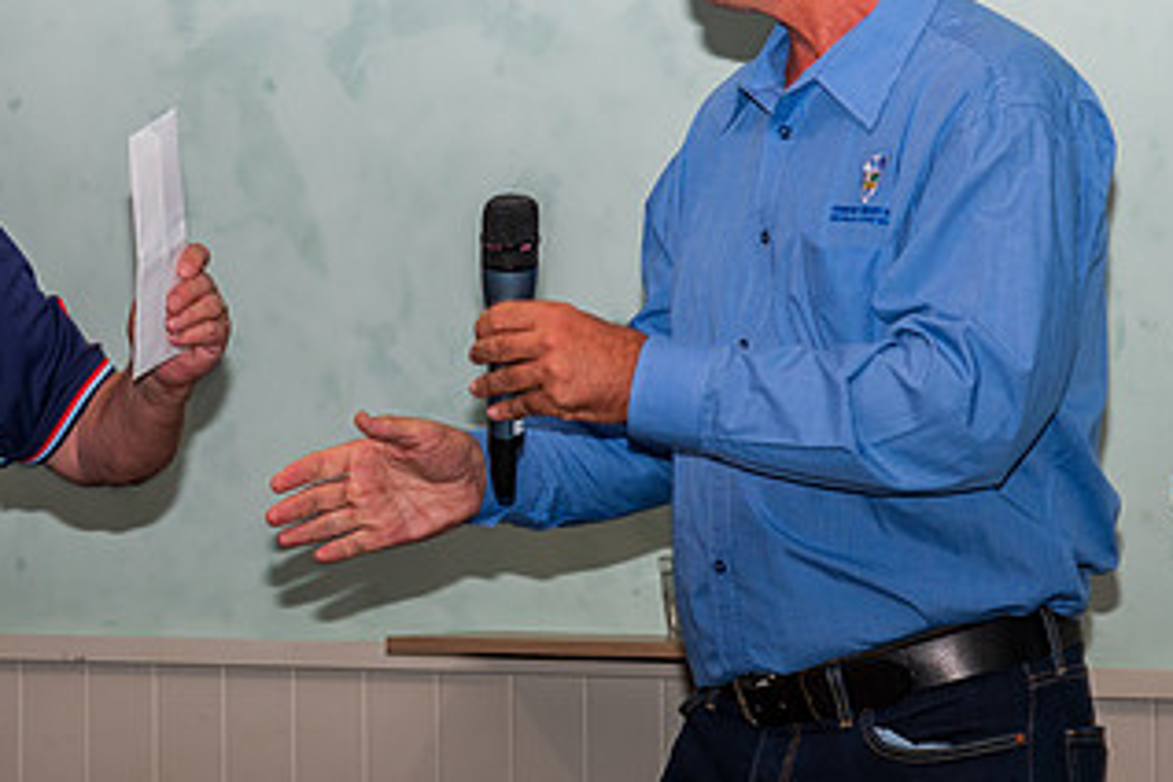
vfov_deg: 7.7
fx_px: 5832
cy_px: 356
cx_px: 192
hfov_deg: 11.4
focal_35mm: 179
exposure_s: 1/60
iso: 400
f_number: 8
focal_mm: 98
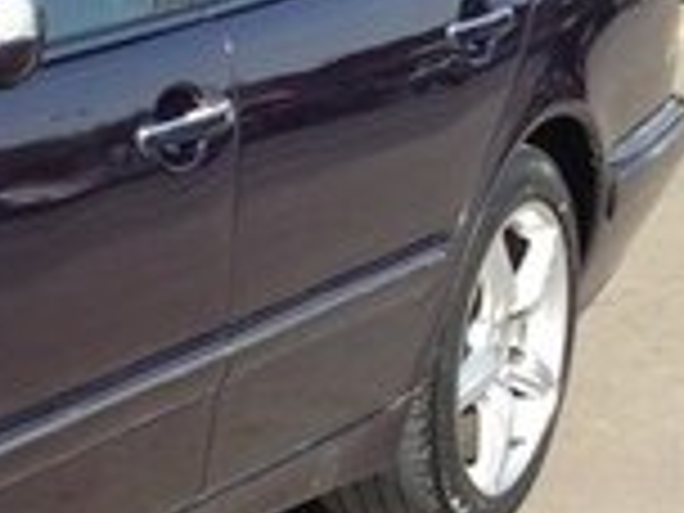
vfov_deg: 10.3
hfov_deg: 12.5
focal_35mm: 143
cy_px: 448
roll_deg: -0.9
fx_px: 2826
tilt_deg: -16.1
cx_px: -590
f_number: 2.4
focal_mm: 4.12
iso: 50
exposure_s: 1/753
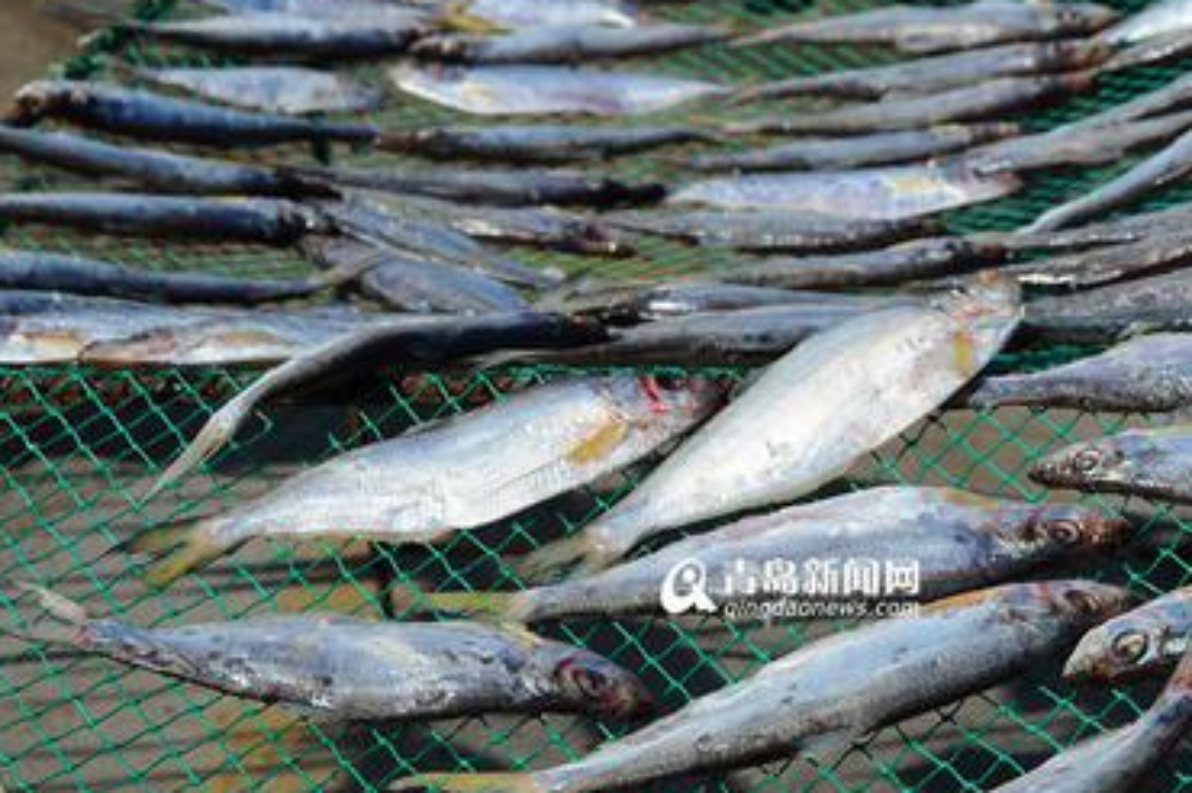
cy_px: 587
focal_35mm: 83
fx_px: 2746
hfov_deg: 24.4
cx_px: 793
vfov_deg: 16.3
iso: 250
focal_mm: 48
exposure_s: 1/1250
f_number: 5.6
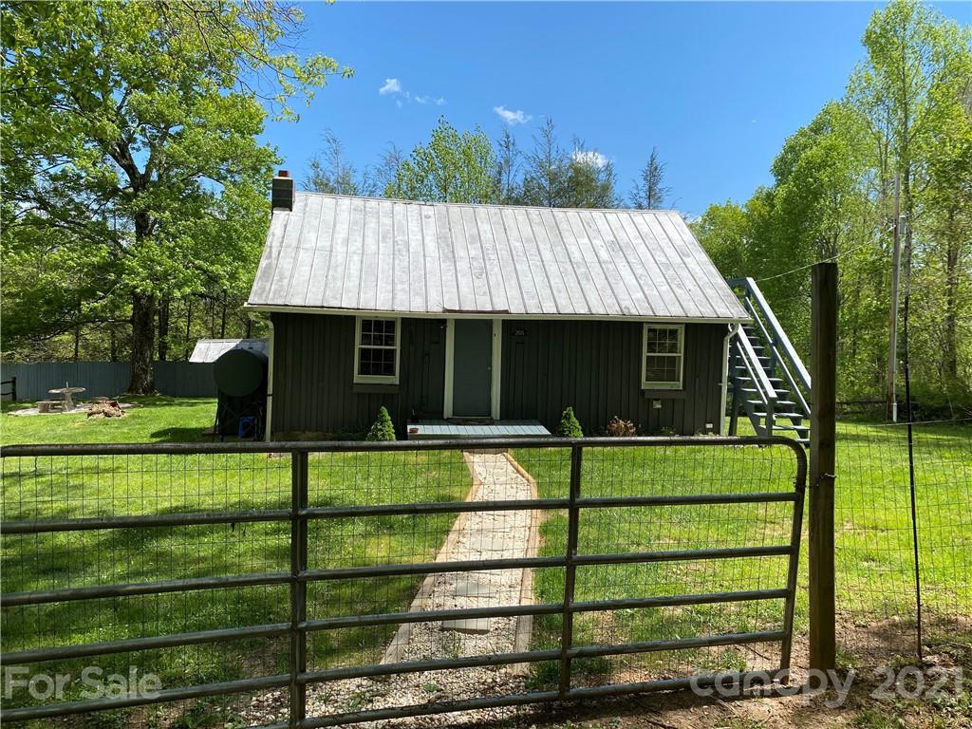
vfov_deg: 53.1
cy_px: 364
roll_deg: -1.8
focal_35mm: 26
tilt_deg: -2.5
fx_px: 730
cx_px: 486
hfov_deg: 67.3
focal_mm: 4.25
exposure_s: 1/2463
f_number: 1.8
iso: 32
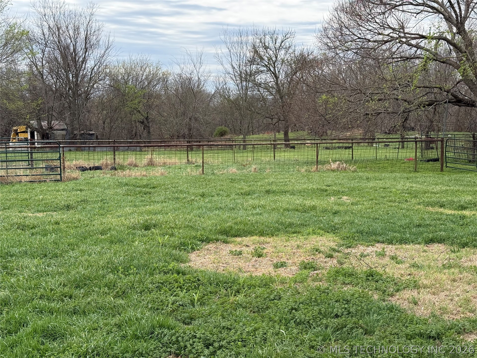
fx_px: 661
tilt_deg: -5.3
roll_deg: +0.1
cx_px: 238
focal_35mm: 48
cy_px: 179
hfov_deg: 39.7
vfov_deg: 30.3
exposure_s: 1/3378
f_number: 1.78
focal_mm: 6.76
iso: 80
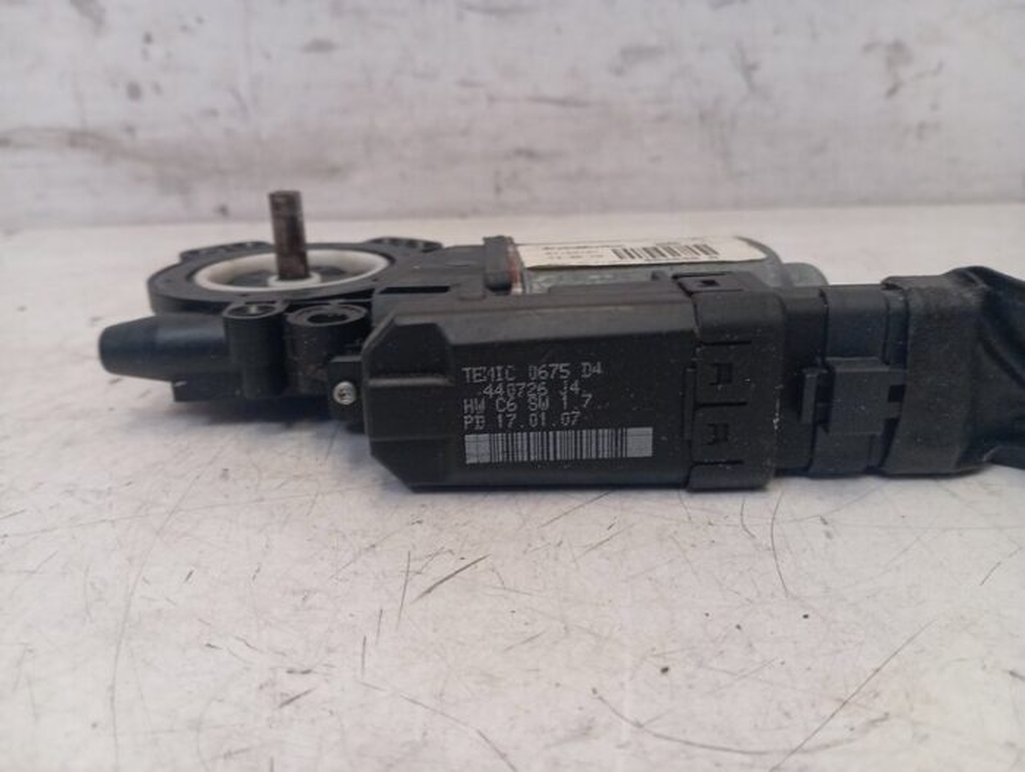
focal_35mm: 28
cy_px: 386
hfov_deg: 63.4
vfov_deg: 49.9
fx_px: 830
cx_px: 512
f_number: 1.8
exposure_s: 1/33.3
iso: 405
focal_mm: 4.22
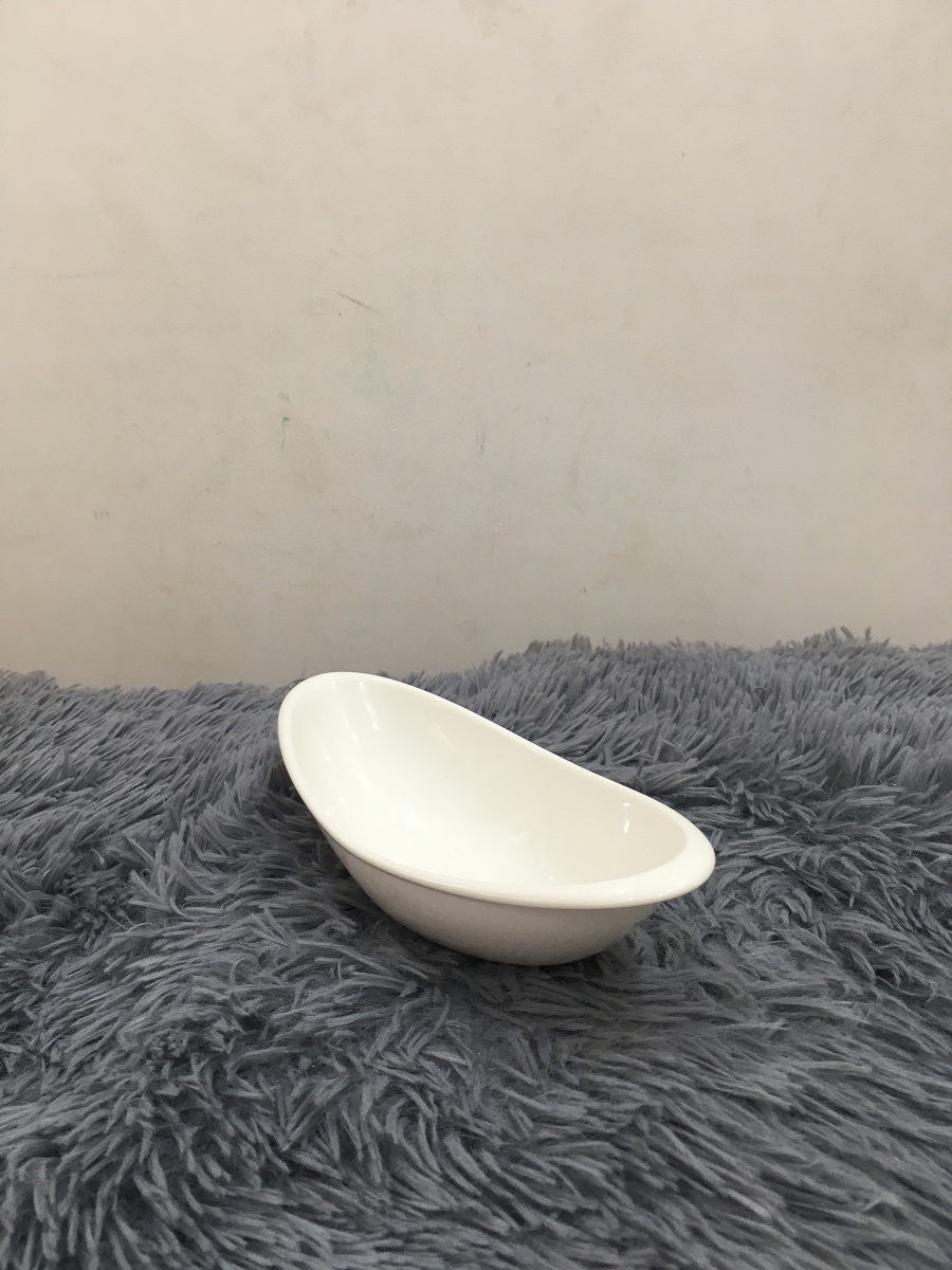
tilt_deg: -16.7
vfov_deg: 61.7
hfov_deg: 48.2
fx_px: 1063
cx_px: 476
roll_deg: +1.5
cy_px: 635
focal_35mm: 29
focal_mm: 4.15
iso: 64
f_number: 2.2
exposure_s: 1/33
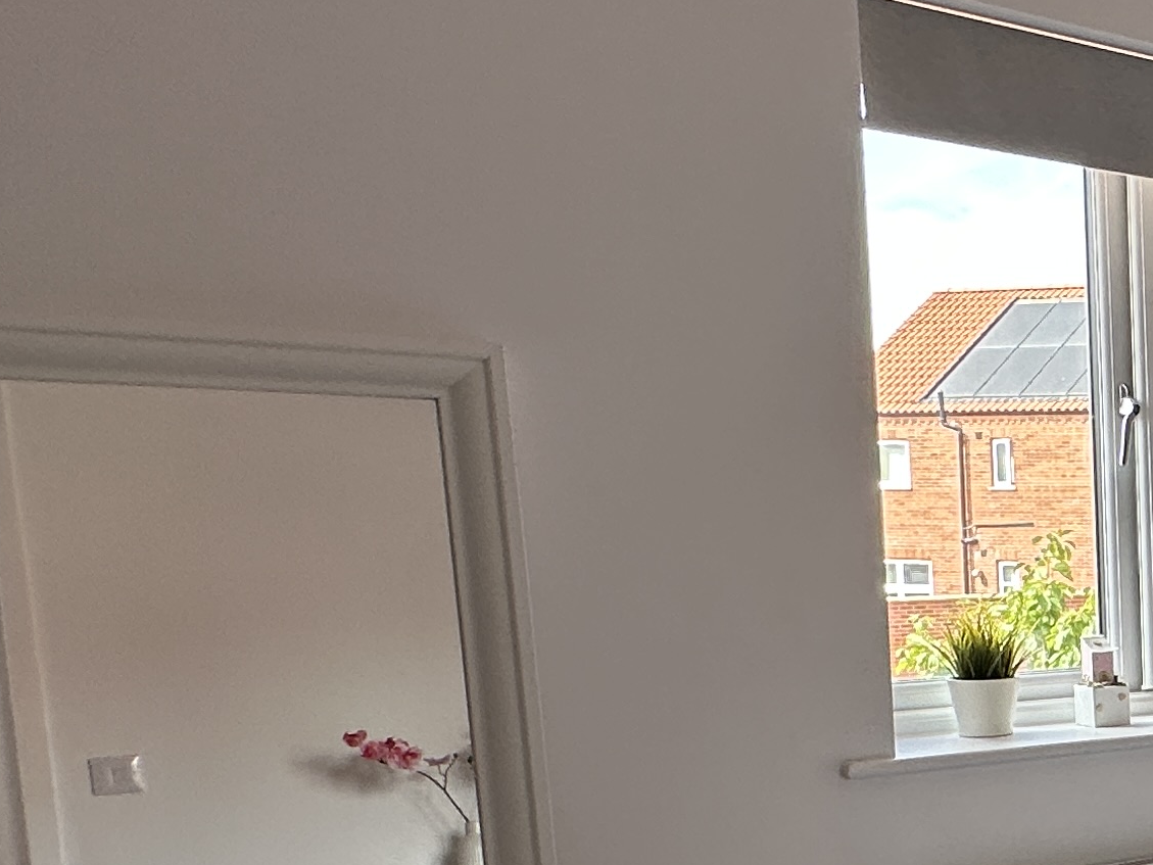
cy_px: 708
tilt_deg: -6.2
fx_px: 1666
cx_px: 1733
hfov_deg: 26.9
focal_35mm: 50
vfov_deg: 28.4
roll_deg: -0.9
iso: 40
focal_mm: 2.22
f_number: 2.2
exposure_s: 1/138
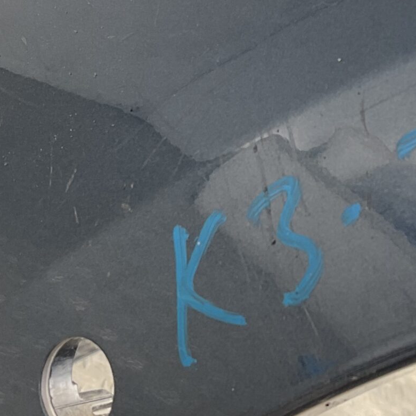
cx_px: 406
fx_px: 1142
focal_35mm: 84
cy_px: 77
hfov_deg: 20.1
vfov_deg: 20.4
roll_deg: -35.7
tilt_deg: -8.6
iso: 16
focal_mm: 3
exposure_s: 1/144
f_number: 1.8
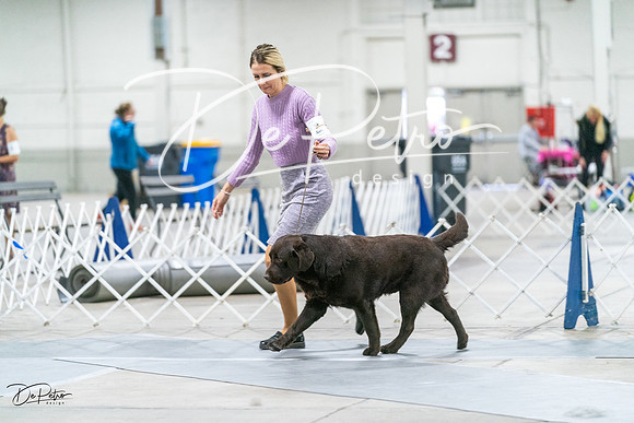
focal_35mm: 150
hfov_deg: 13.7
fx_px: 2642
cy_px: 212
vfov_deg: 9.2
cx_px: 317
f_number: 2.8
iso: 6400
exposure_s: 1/250
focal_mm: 150
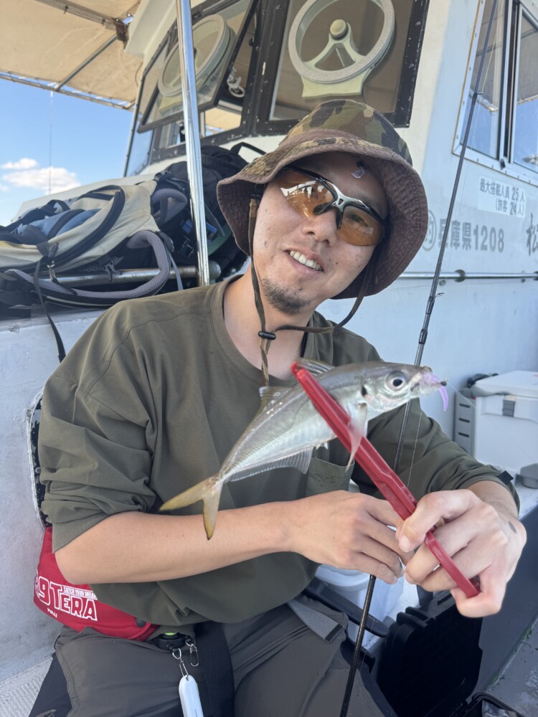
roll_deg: -0.9
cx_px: 269
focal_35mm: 24
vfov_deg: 71.6
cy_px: 358
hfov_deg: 56.8
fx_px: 497
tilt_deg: -9.6
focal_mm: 6.76
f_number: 1.78
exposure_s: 1/549
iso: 80
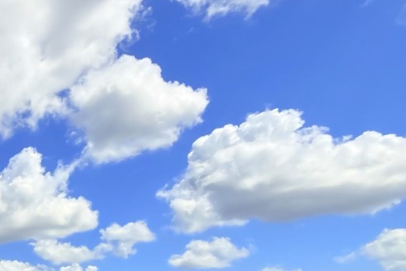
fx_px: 496
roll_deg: -1.4
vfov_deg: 26.4
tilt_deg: +2.9
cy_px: 343
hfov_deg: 28.8
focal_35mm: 44
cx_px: -200
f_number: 2.2
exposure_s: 1/4149
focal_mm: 2.22
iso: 50
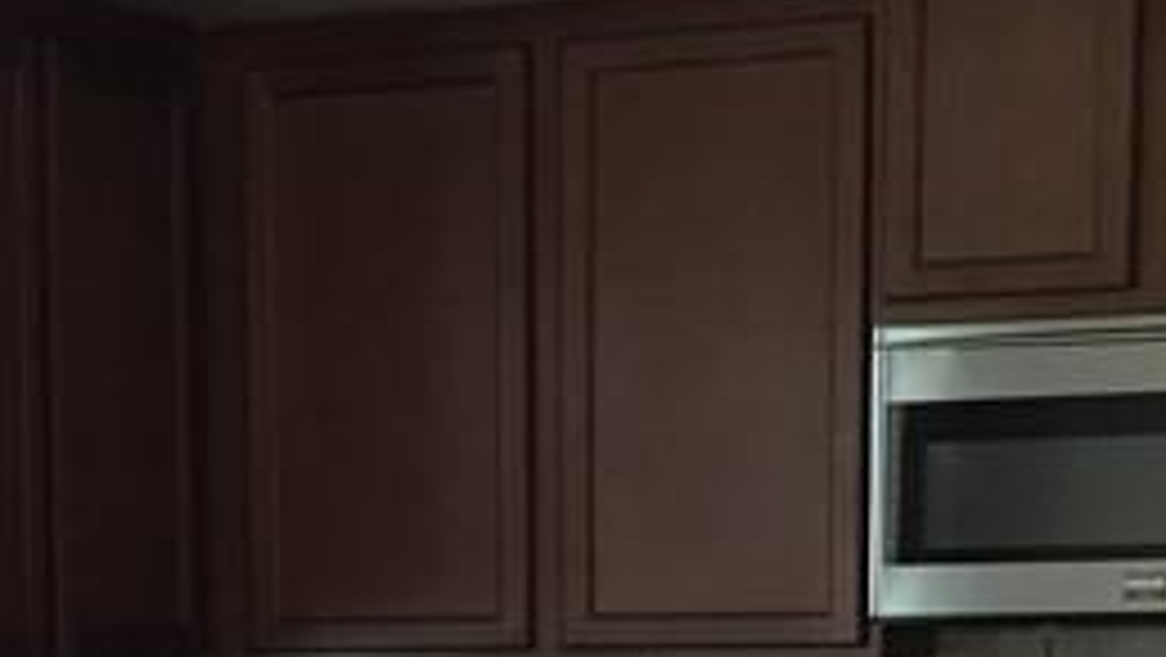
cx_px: 63
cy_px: 1116
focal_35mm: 125
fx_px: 3867
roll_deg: +0.1
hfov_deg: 16.9
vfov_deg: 9.3
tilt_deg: -7.0
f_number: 2.2
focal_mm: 4.15
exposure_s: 1/30
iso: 50
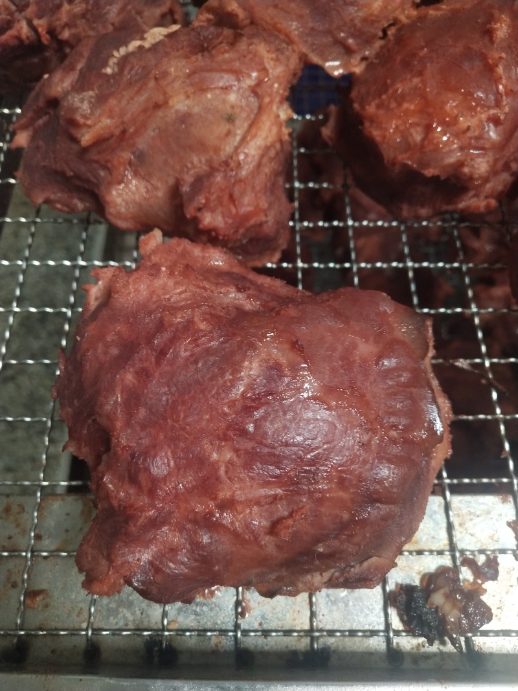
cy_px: 346
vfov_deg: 60.0
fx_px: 599
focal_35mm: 30
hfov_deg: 46.8
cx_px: 259
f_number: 1.8
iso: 462
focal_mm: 3.95
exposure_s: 1/50
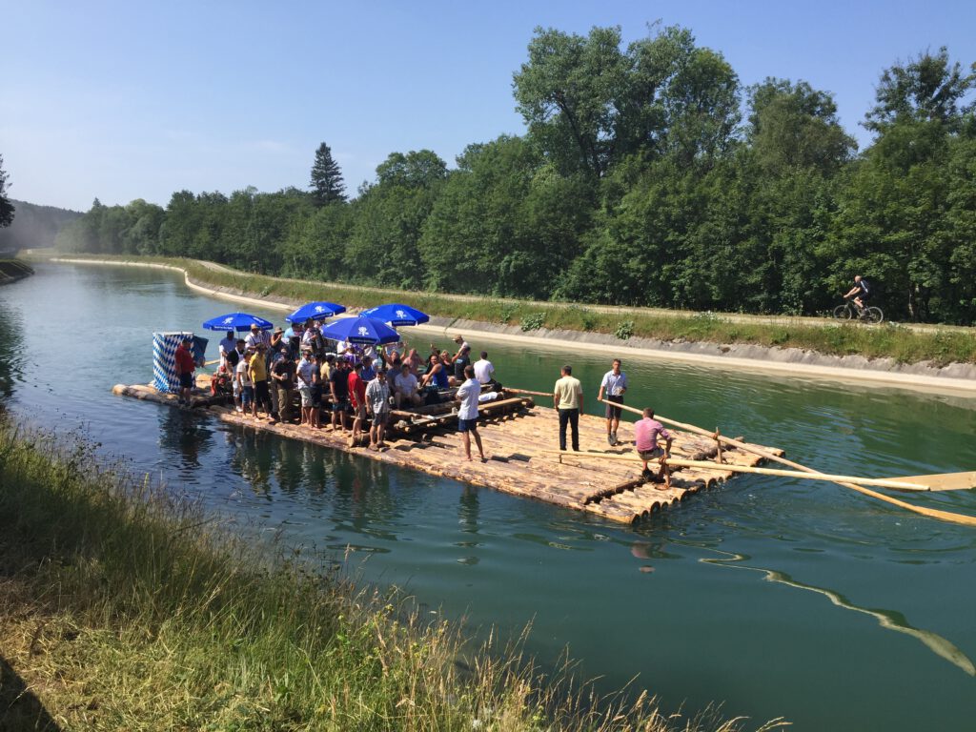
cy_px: 366
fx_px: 818
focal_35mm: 29
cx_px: 488
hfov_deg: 61.7
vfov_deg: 48.2
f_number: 2.2
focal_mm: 4.15
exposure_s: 1/1721
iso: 32
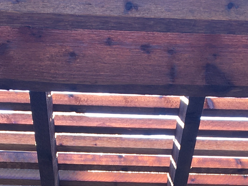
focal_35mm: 109
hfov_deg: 18.0
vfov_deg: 12.8
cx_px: 144
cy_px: 284
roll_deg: -0.7
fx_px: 781
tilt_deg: +24.2
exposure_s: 1/60
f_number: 2.2
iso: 25
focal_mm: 4.15
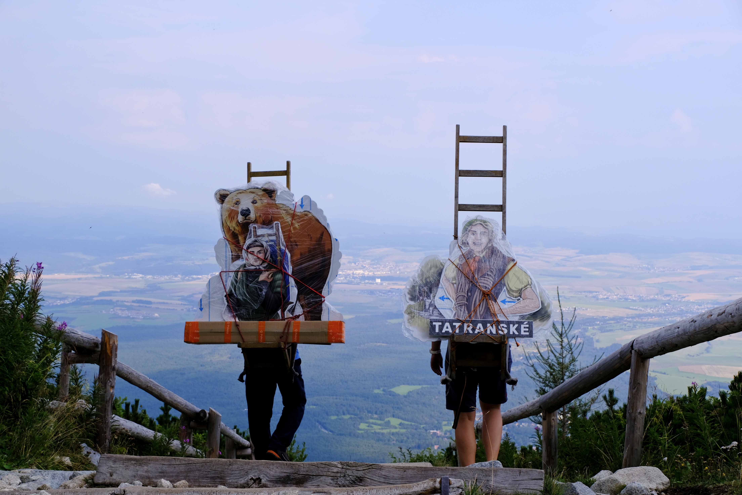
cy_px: 248
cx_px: 371
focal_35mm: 58
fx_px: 1195
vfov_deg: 23.4
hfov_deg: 34.5
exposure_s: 1/350
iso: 320
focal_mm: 38.9
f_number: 9
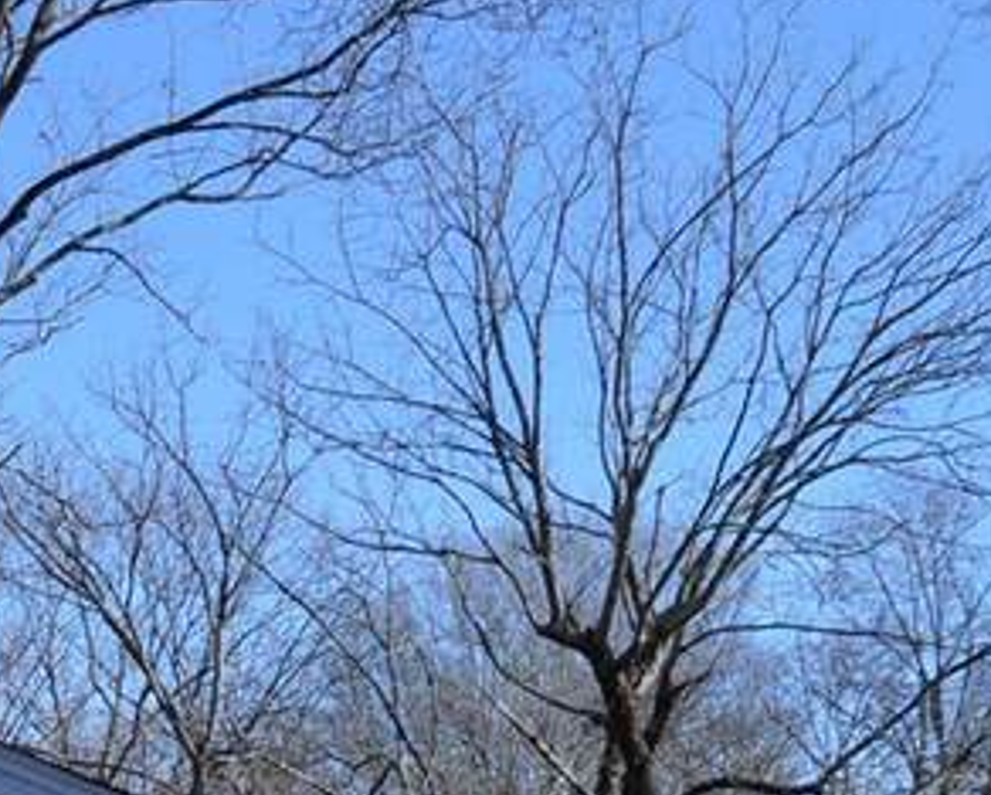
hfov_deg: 15.6
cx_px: -594
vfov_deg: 13.1
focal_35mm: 111
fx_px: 3258
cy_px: 1208
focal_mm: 18
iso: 100
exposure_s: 1/200
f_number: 7.1
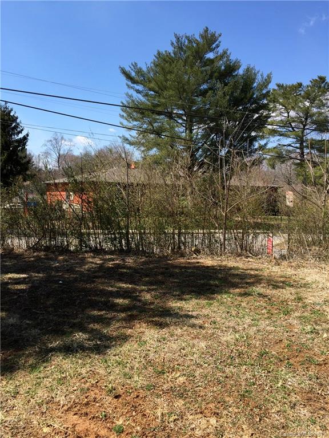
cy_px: 219
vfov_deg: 61.7
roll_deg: -2.1
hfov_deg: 48.2
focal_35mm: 29
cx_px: 164
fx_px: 367
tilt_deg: -4.6
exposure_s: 1/1163
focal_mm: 4.15
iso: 32
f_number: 2.2
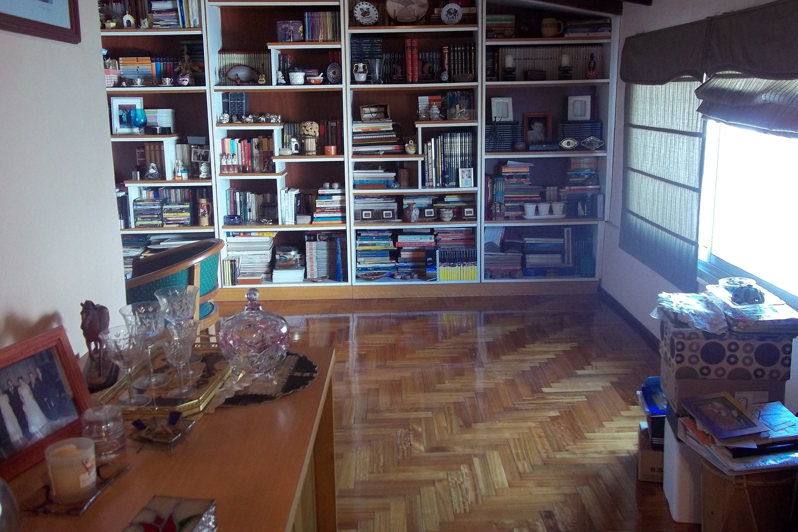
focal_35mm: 34
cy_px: 248
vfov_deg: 38.9
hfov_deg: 55.8
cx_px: 396
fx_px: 754
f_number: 2.9
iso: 172
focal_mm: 5.7
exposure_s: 1/8
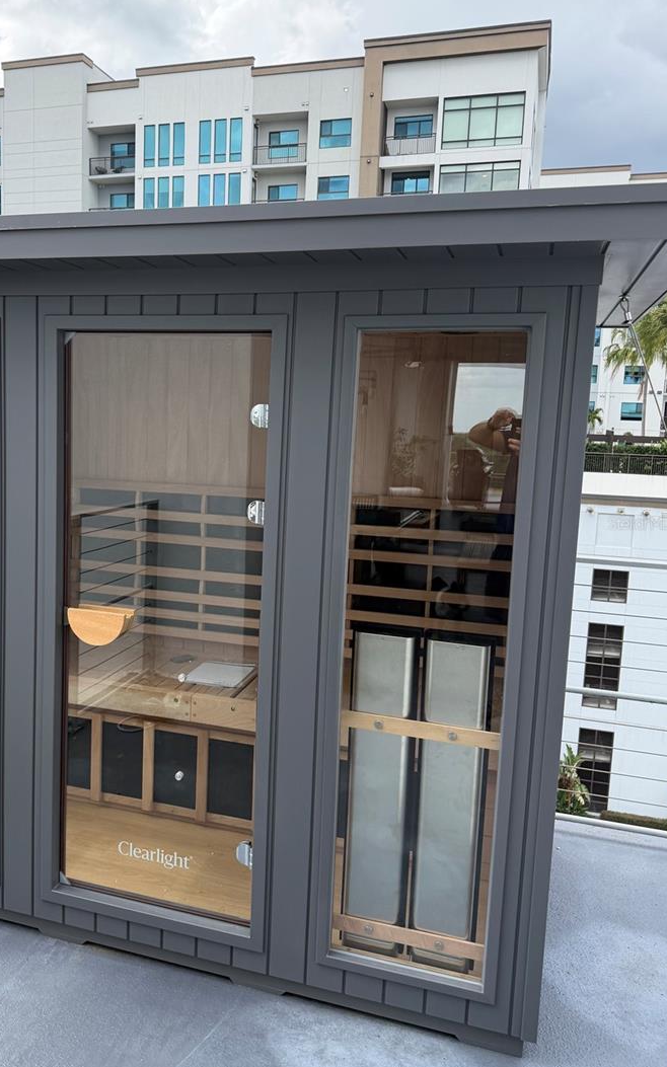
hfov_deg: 42.6
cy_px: 523
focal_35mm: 29
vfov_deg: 64.6
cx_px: 224
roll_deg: -1.4
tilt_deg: -7.8
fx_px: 844
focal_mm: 6.76
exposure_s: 1/1727
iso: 100
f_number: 1.78
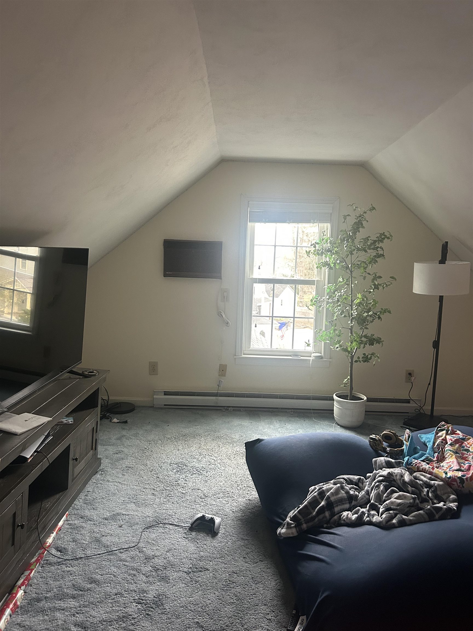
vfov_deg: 67.3
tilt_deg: -6.4
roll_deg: -2.0
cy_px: 316
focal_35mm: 26
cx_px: 236
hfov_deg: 53.1
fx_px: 474
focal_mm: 5.7
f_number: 1.5
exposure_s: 1/60
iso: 320
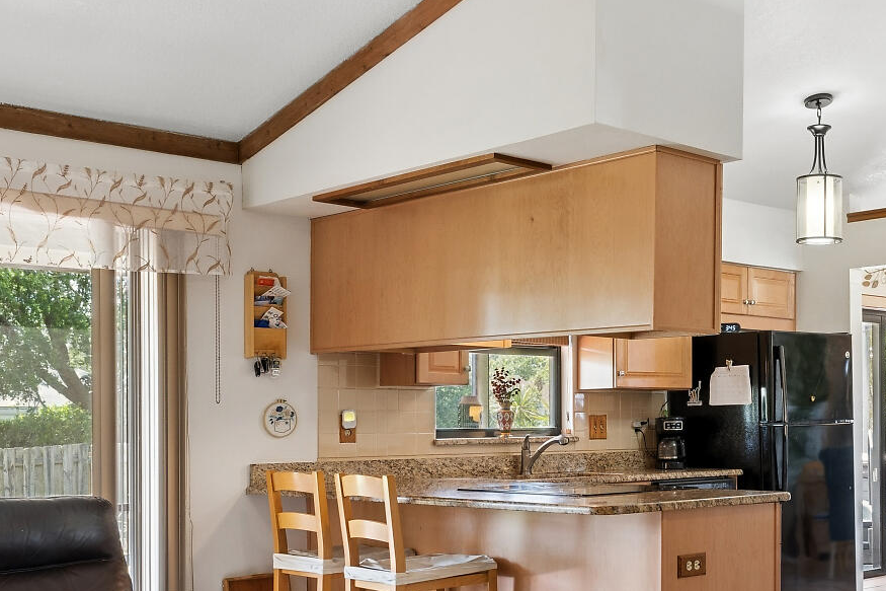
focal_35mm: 48
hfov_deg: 39.3
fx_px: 1181
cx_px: 724
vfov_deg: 27.8
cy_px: 418
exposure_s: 1/1.25
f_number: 8
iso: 200
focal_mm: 14
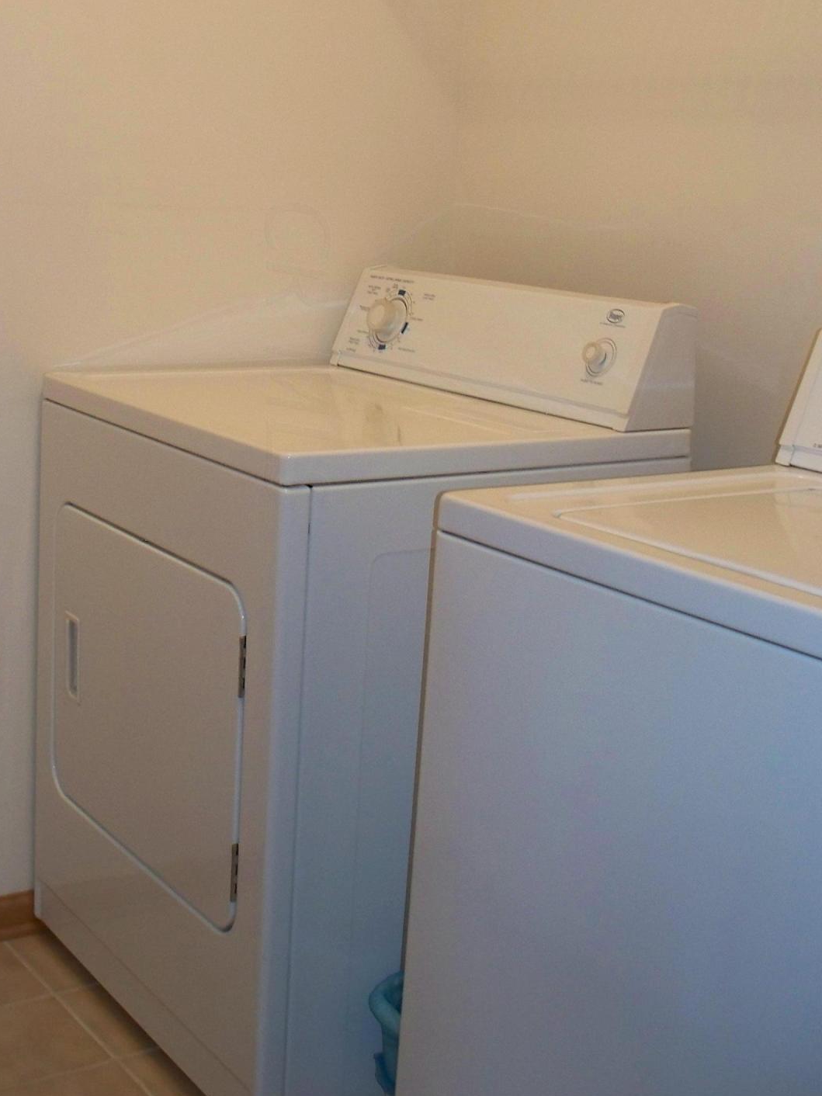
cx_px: 299
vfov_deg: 37.0
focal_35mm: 51
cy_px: 353
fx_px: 1615
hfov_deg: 28.4
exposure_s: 1/50
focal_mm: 7.54
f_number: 2.8
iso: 200
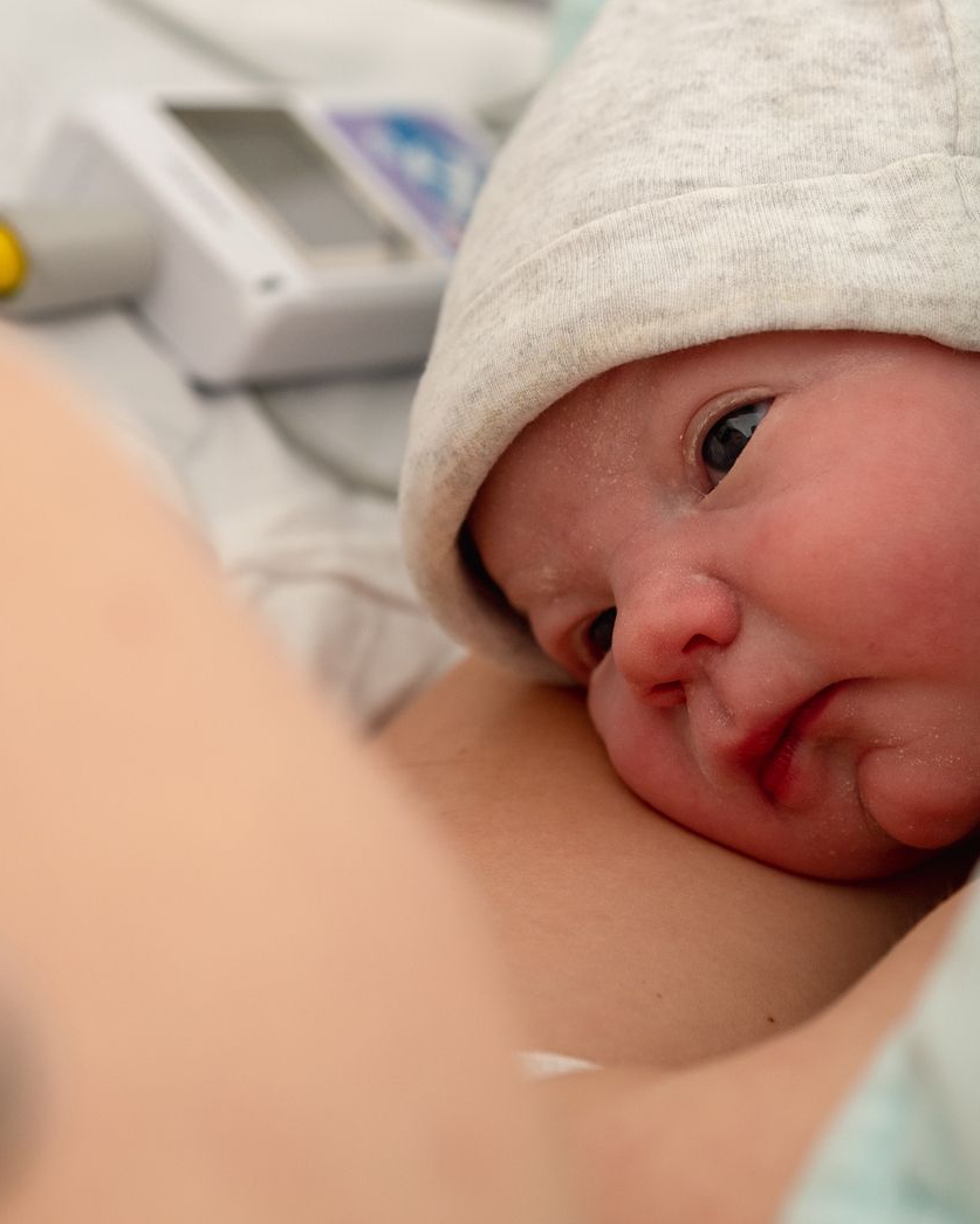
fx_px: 2827
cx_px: 723
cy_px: 600
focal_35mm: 78
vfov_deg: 24.4
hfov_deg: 19.5
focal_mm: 27
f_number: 2.2
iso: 250
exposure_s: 1/250
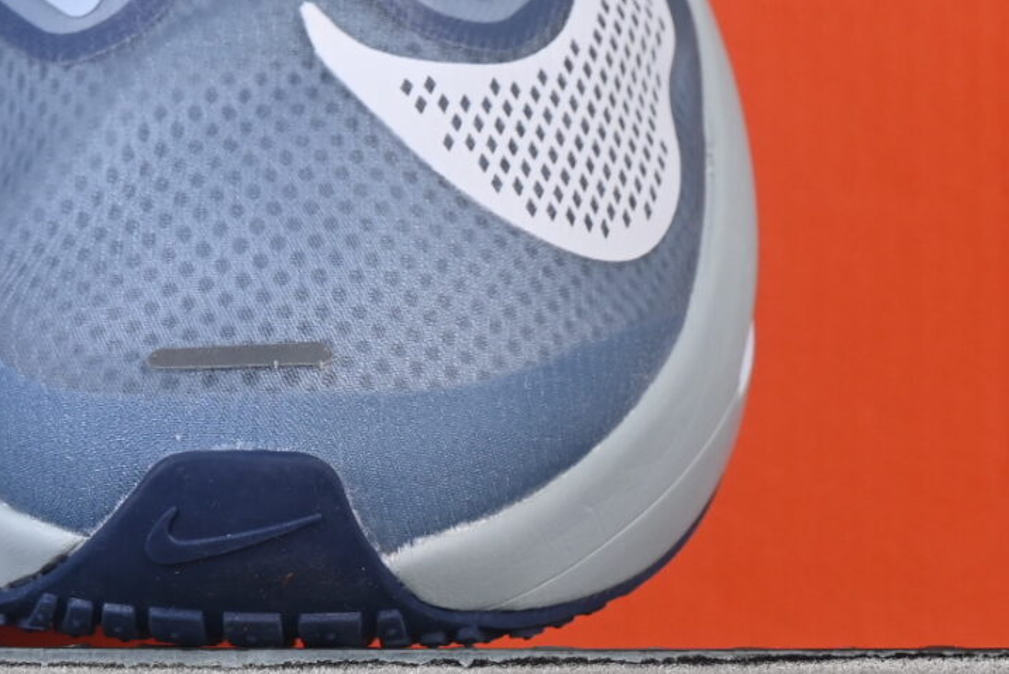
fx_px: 7514
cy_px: -104
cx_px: -118
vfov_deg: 5.1
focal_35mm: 268
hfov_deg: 7.6
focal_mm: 50
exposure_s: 1/80
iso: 160
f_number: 8
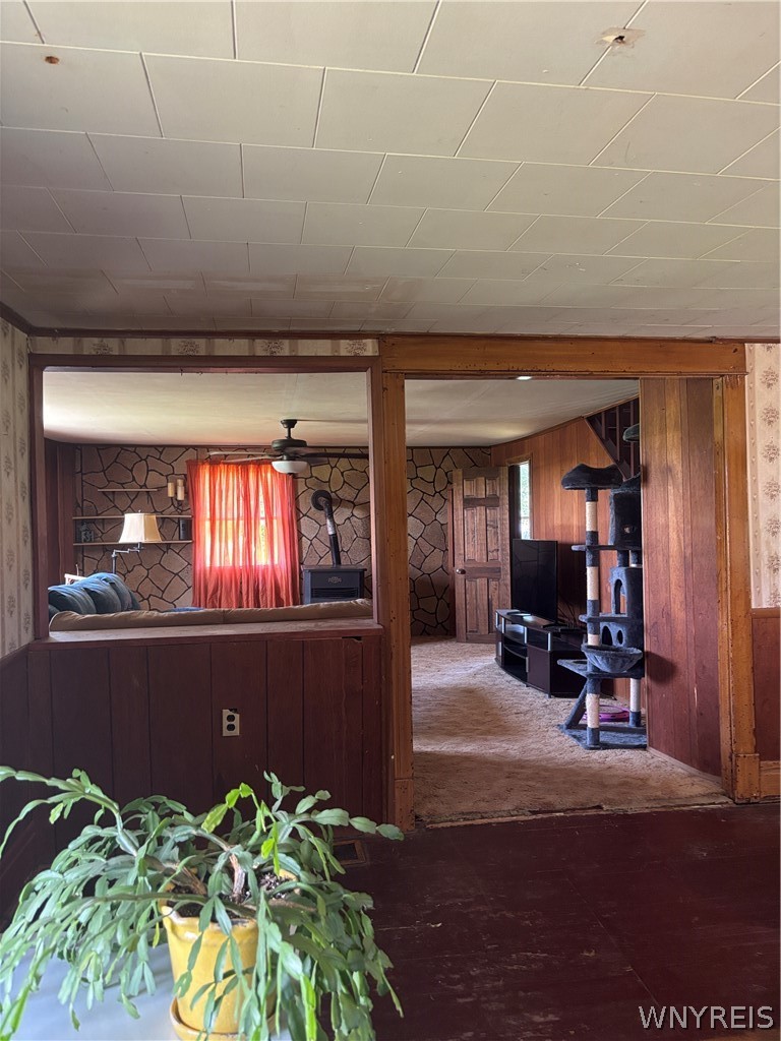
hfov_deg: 53.1
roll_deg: +1.4
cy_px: 520
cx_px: 390
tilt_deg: -0.3
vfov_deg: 67.3
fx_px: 782
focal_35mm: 26
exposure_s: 1/60
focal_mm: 5.96
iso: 320
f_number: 1.6
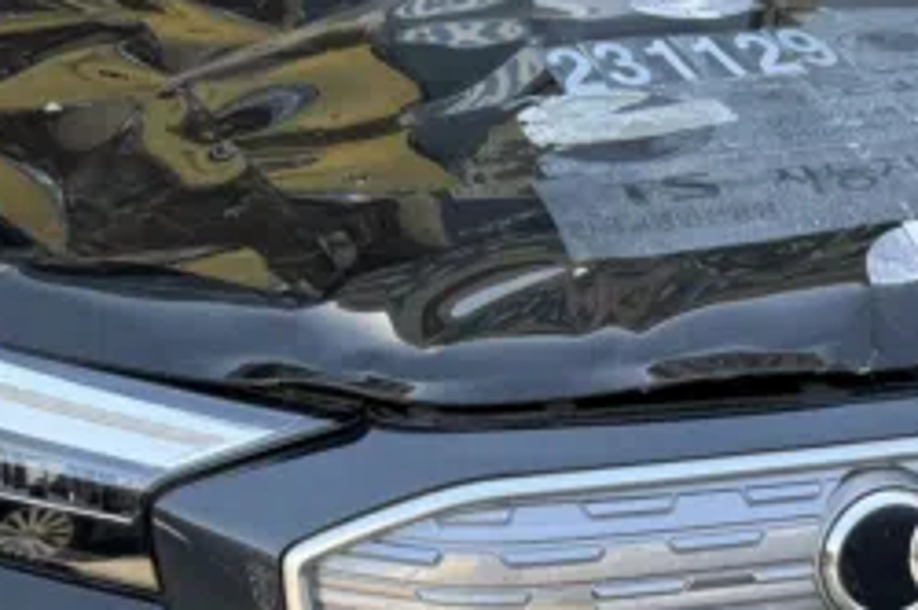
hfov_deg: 31.1
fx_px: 1630
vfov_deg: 20.5
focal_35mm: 64
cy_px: 610
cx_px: 650
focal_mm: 6.76
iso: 80
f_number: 1.78
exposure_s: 1/417
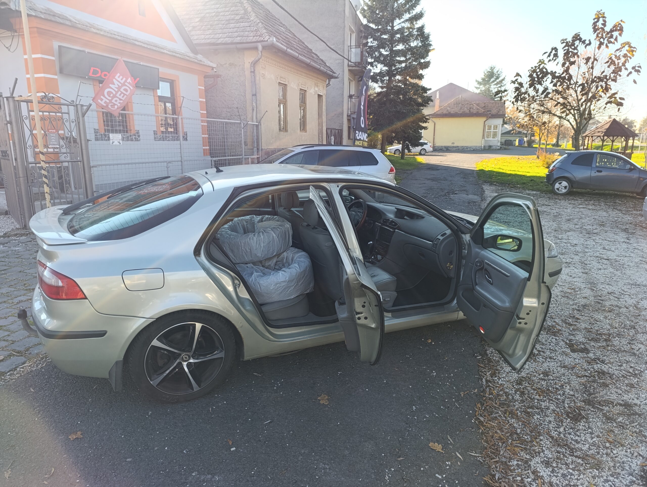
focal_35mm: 23
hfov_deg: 73.8
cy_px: 244
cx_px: 324
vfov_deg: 59.0
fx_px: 431
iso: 50
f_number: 1.6
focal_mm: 6.14
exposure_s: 1/115
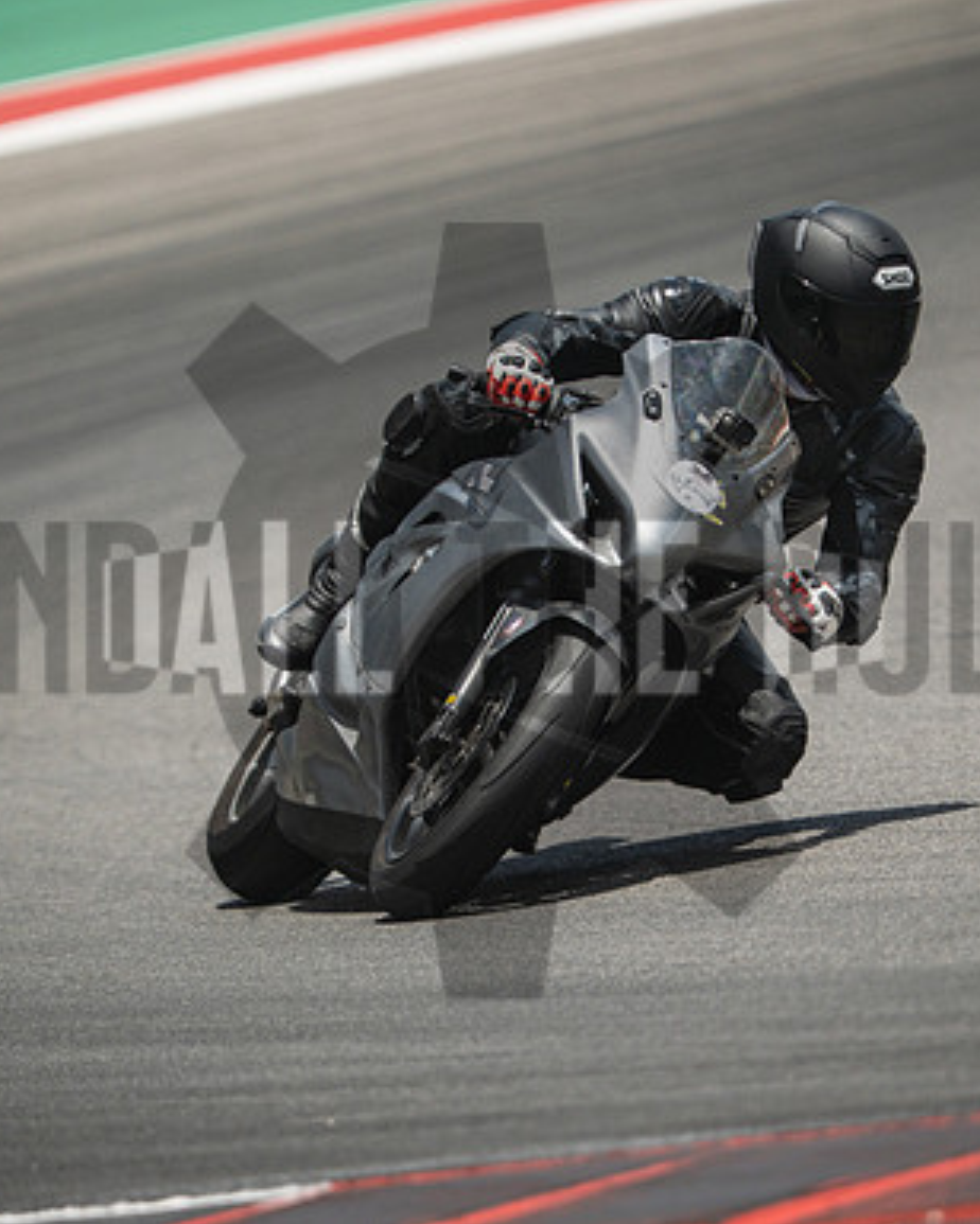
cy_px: 612
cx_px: 493
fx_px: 21536
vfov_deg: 3.3
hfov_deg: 2.6
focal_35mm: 594
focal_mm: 280
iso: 400
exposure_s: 1/4000
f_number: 2.8
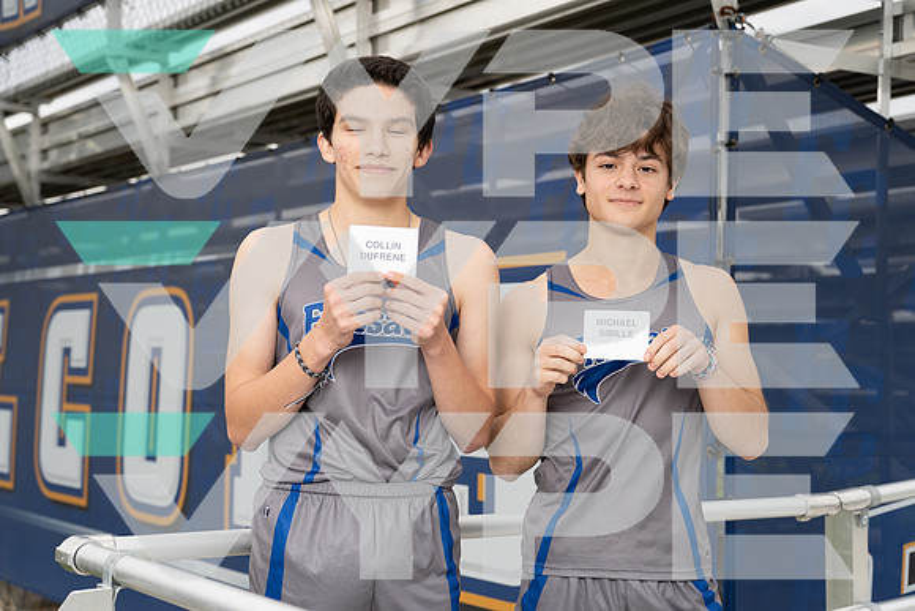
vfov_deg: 26.0
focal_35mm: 52
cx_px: 458
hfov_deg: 38.2
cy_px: 306
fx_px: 1322
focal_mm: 52
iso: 160
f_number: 4
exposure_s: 1/250
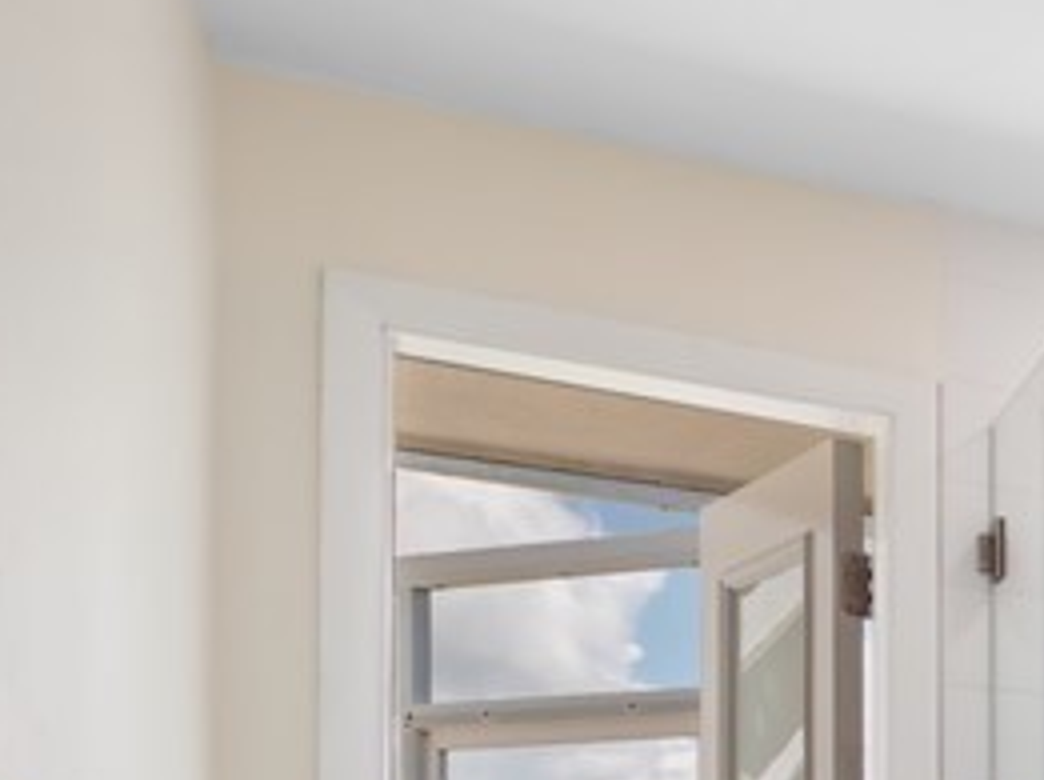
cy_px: 1024
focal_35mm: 55
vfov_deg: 23.3
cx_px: 1768
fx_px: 1656
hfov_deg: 23.3
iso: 200
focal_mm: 7
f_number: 7.1
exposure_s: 1/30
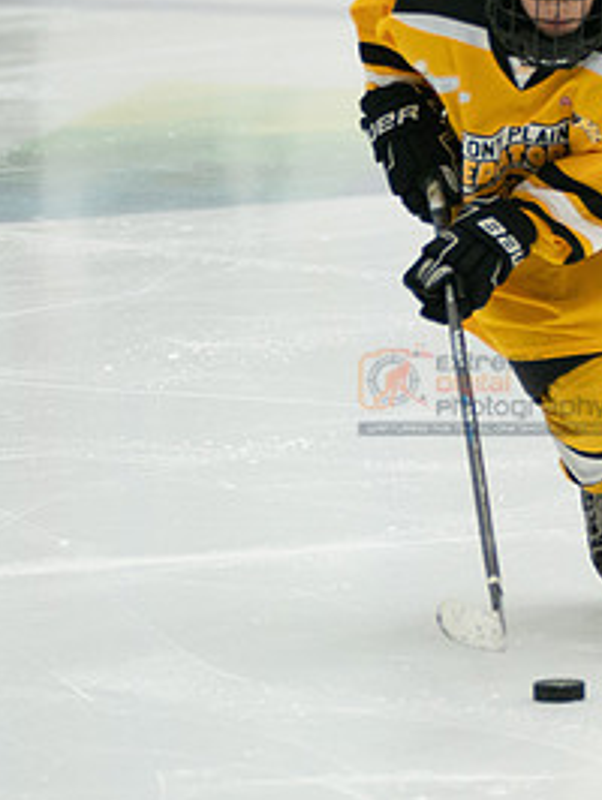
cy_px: 383
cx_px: 555
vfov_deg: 4.0
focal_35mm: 490
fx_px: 11344
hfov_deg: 3.0
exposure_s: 1/2000
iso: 2500
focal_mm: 157
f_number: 3.2
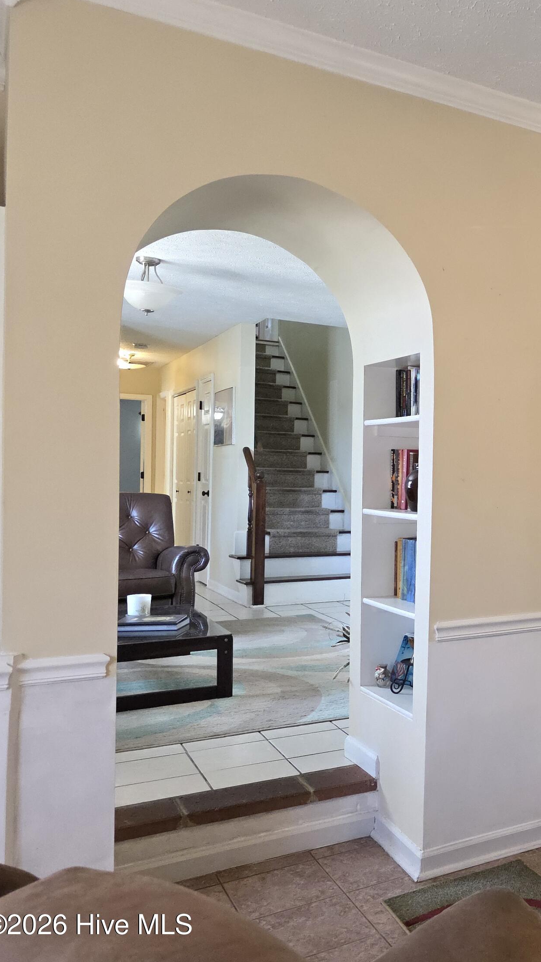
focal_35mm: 34
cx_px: 636
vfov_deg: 58.0
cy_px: 480
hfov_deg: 30.0
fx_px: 867
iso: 640
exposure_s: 1/120
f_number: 1.7
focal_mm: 6.3
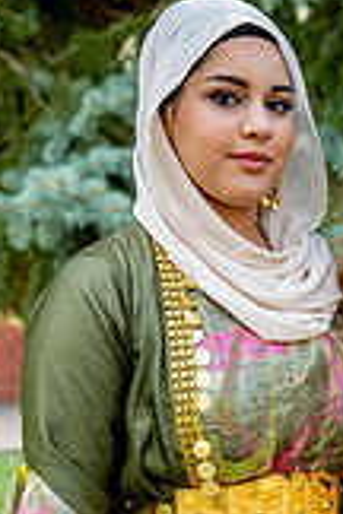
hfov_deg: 11.9
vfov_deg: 17.4
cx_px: 353
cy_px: 546
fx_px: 1629
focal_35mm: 114
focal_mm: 41
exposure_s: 1/320
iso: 320
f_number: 5
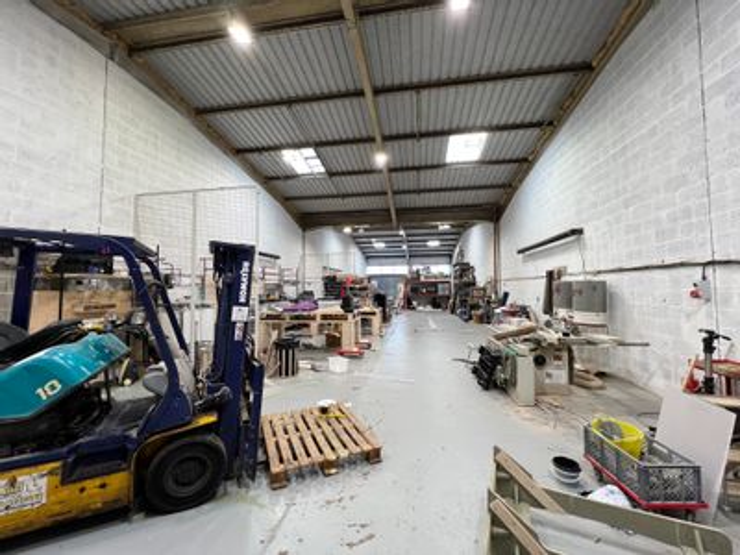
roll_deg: +0.5
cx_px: 370
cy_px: 278
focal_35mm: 13
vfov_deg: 89.9
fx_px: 278
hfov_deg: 106.2
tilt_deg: +3.8
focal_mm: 1.57
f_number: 1.8
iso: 80
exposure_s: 1/100
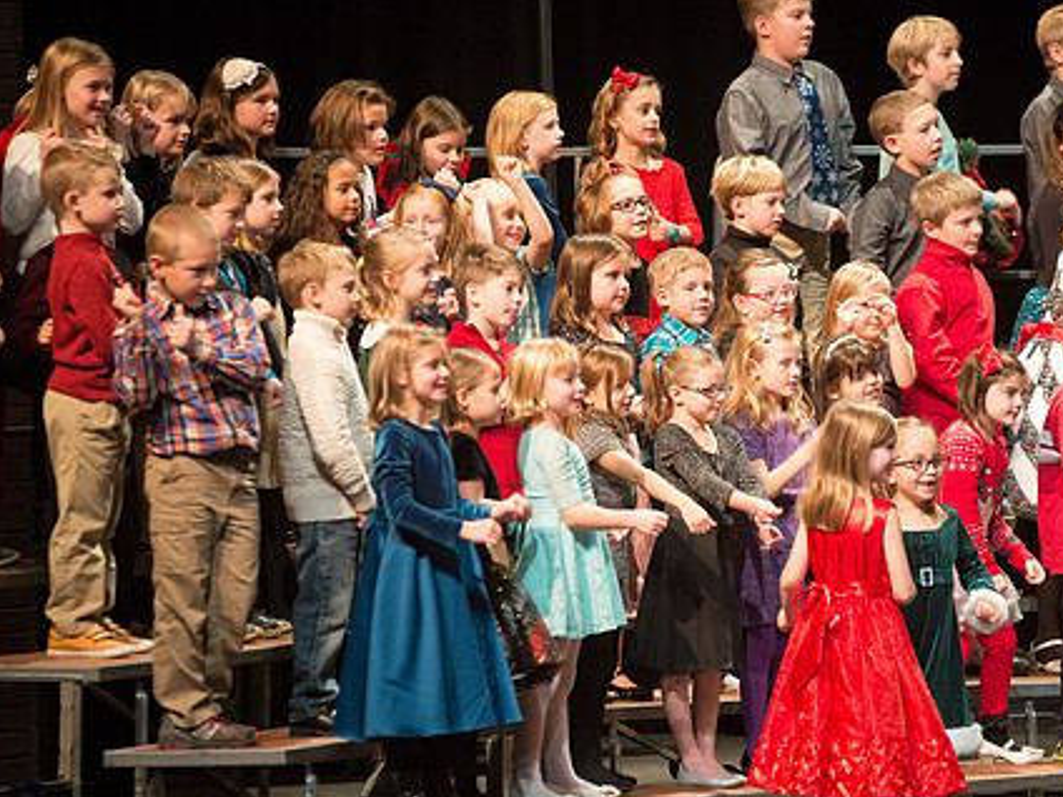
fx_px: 8076
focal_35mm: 263
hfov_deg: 7.5
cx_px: 622
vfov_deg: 5.7
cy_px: 462
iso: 2500
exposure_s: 1/125
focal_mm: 200
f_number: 2.8
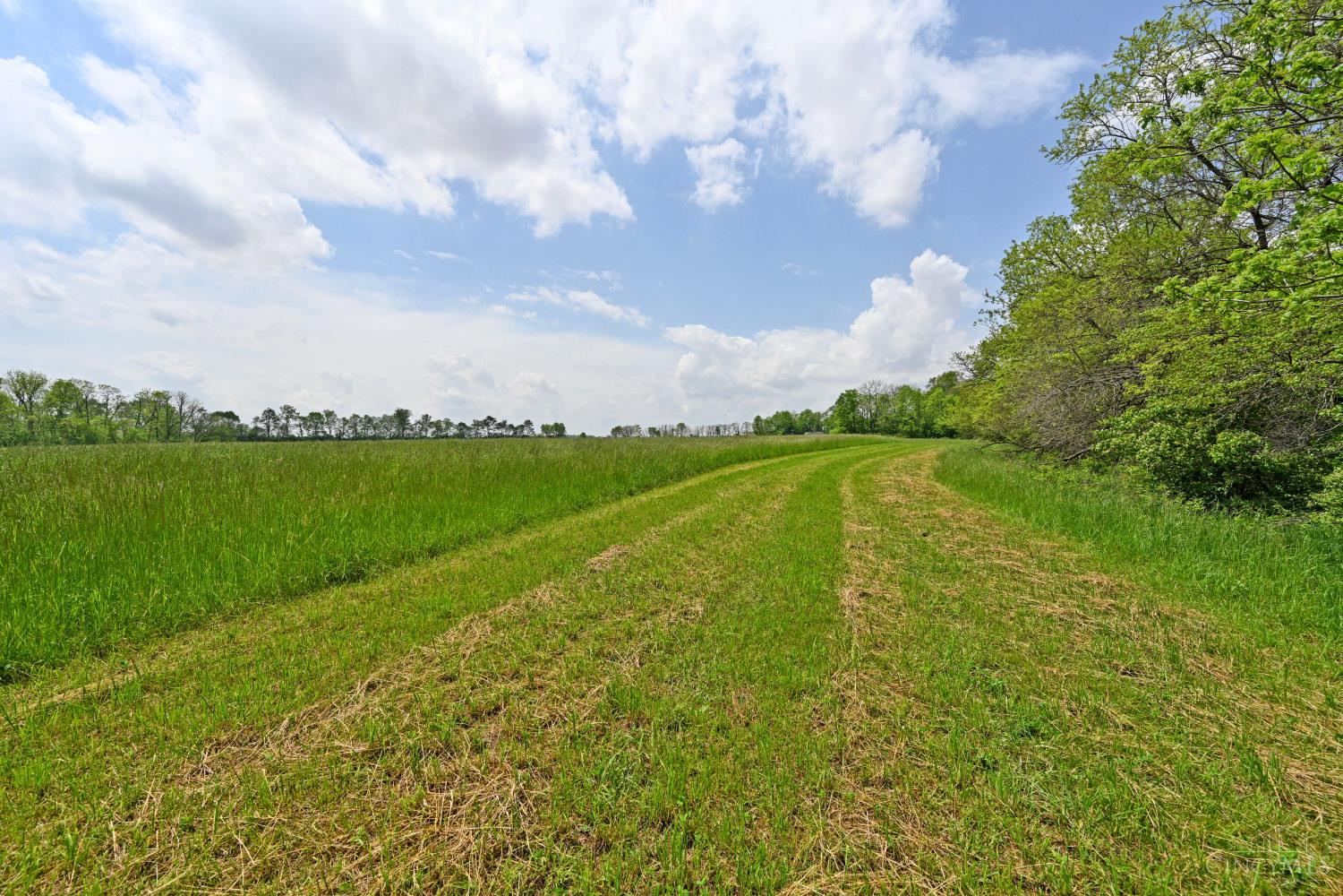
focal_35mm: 14
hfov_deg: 104.3
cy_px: 448
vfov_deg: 81.2
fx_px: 522
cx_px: 672
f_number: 8
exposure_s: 1/500
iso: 100
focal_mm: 14
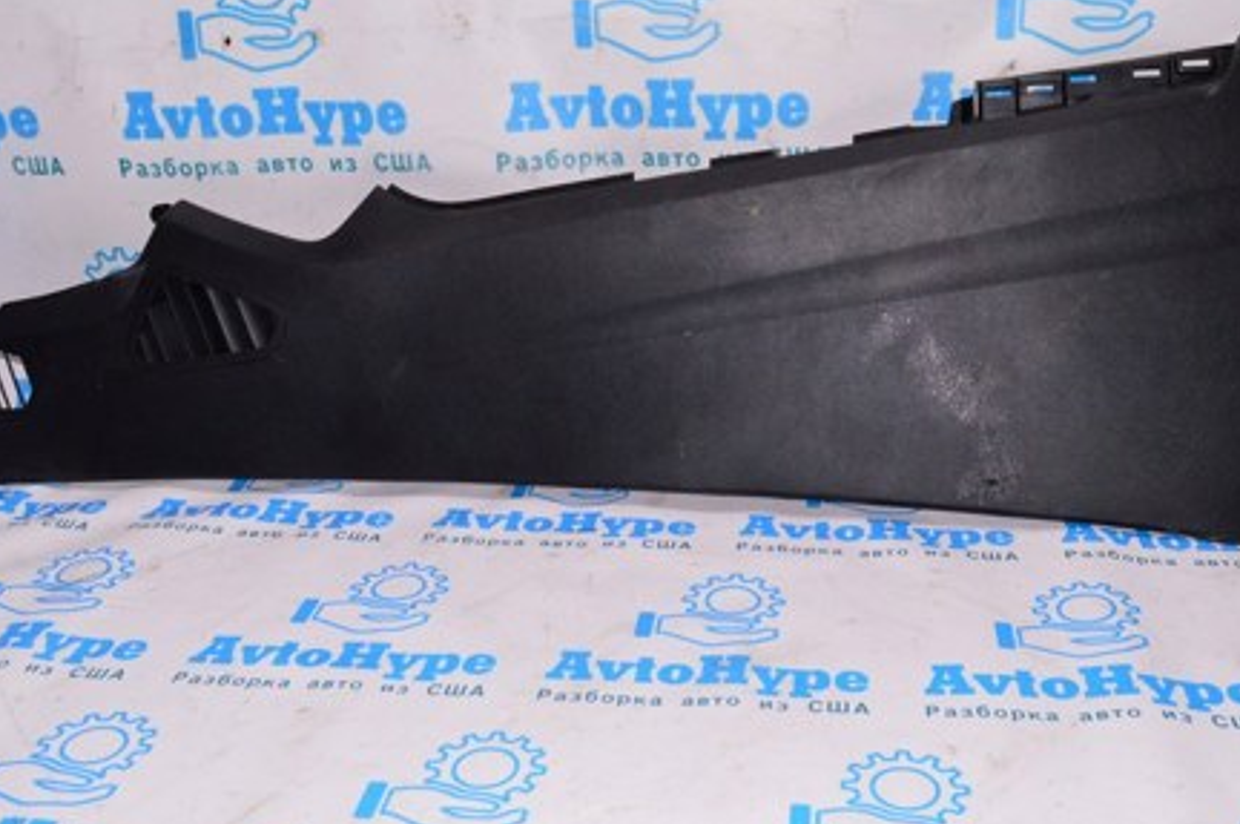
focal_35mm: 40
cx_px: 657
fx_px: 1376
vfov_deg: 33.3
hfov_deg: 48.5
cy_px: 352
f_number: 8
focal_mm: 18
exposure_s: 1/200
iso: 1600
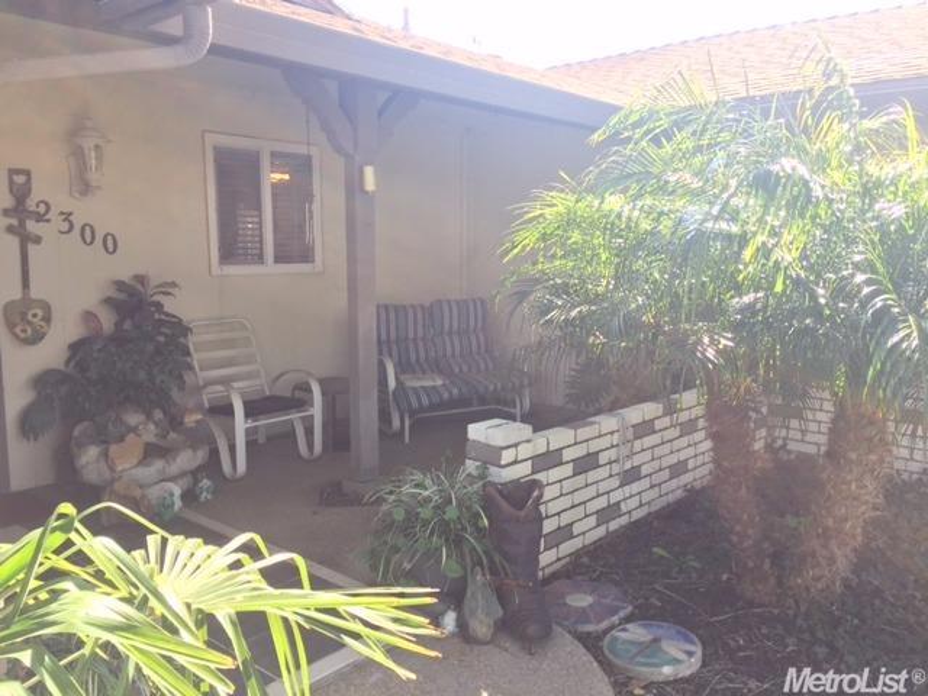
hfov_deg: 61.7
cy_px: 348
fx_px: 777
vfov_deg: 48.2
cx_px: 464
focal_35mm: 29
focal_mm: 4.15
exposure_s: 1/167
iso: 32
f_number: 2.2
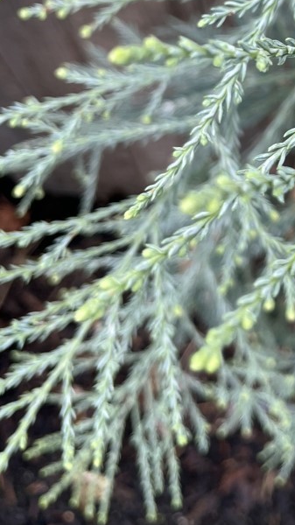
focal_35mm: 51
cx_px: 341
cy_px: 96
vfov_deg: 38.9
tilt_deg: -63.3
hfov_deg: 22.0
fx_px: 710
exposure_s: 1/122
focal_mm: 5.1
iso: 40
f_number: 1.6
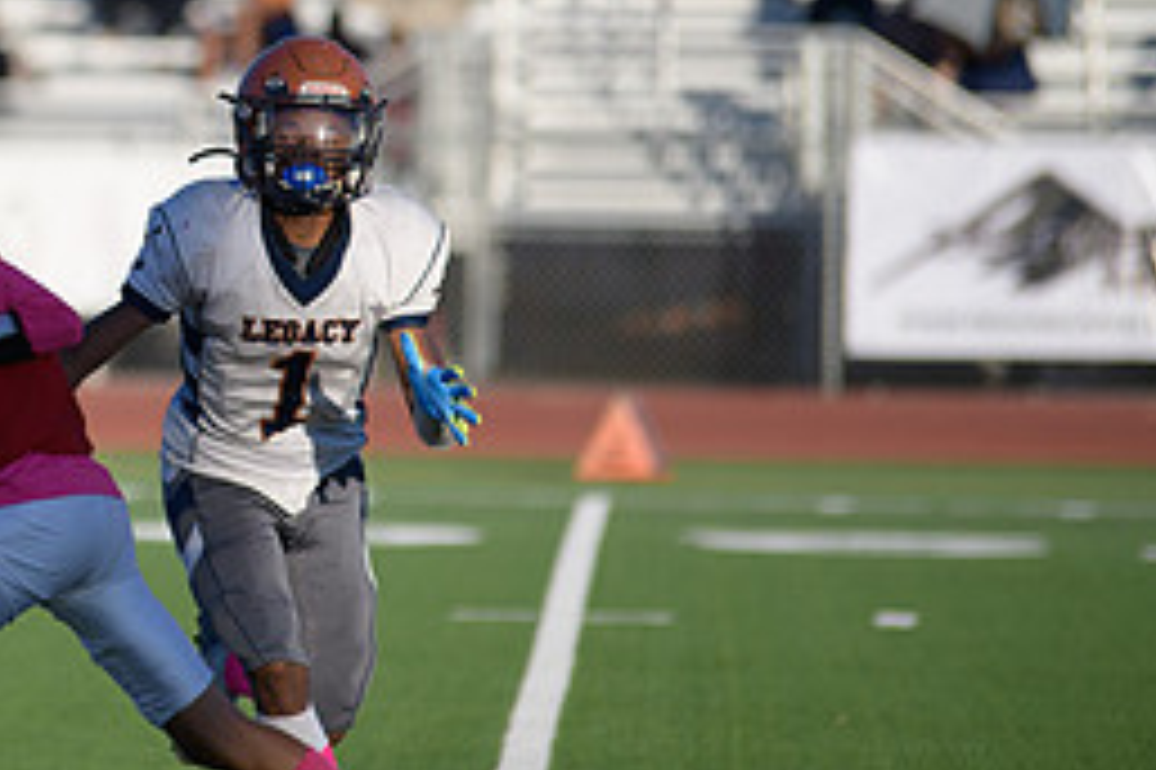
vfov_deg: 3.0
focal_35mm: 452
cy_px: 205
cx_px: -31
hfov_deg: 4.6
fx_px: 14504
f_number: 2.8
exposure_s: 1/5000
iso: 280
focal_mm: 200
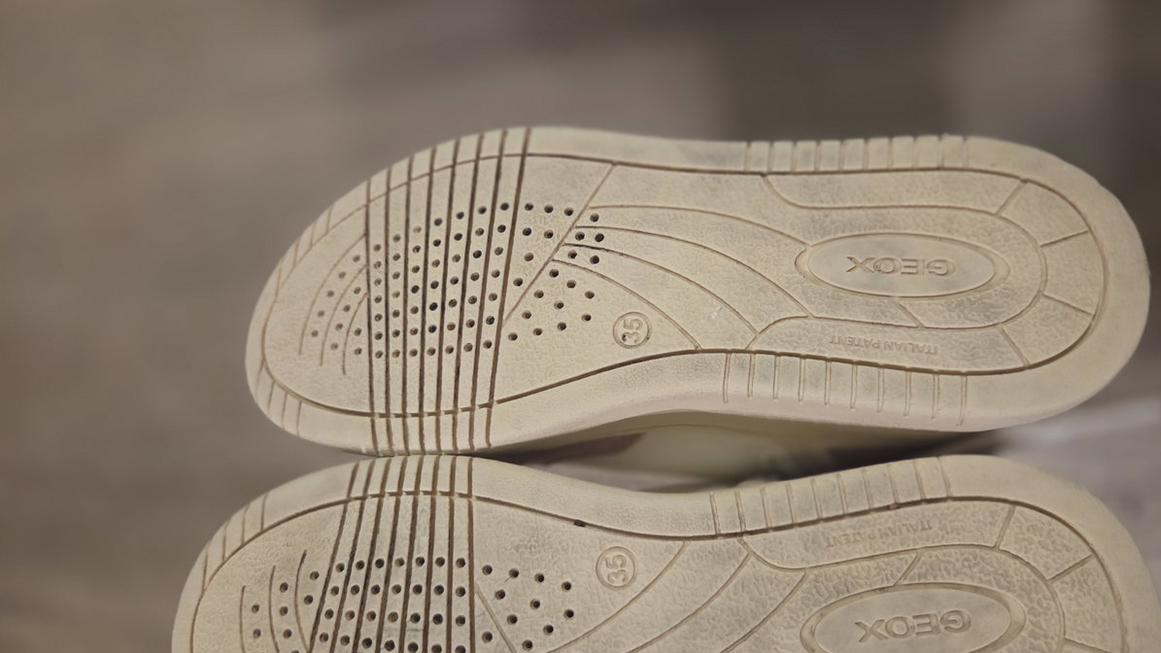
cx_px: 595
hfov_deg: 71.9
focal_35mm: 26
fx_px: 800
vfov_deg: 44.3
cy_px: 360
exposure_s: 1/100
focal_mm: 5.4
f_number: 1.8
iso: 1250
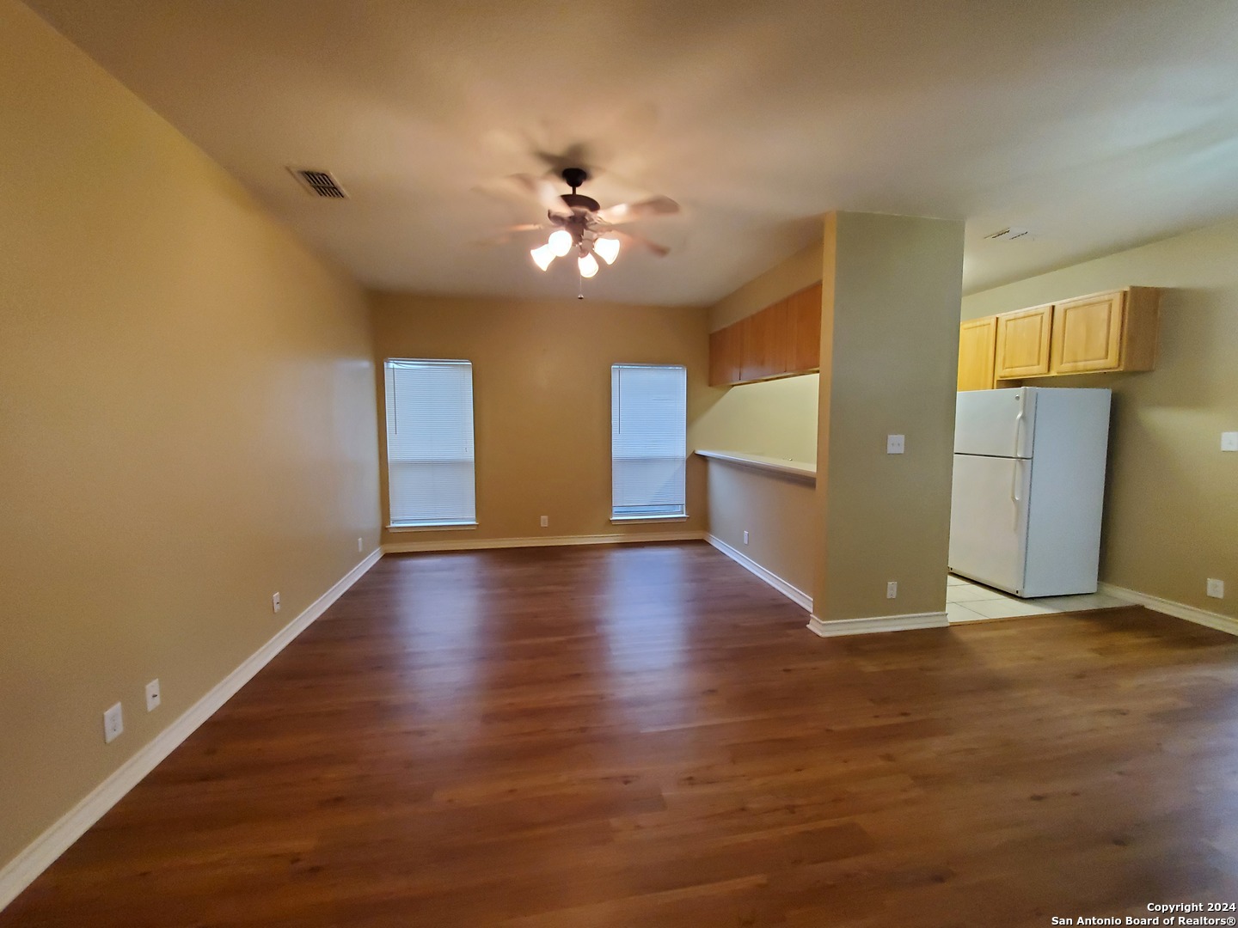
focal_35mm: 13
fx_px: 465
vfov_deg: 89.9
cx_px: 619
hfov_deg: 106.2
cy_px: 464
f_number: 2.2
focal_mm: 1.8
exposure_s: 1/60
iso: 500
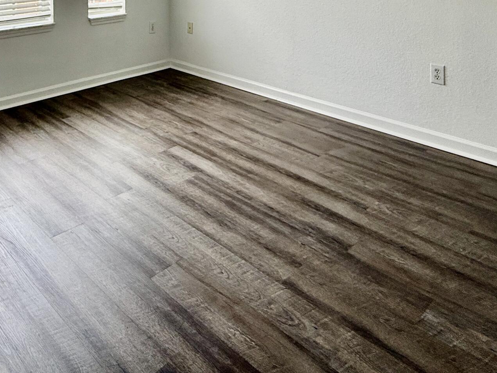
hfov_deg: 53.9
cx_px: 155
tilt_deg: -0.1
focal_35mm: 33
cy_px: -55
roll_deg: +0.2
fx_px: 474
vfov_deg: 35.5
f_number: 2.2
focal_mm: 2.22
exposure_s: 1/134
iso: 64
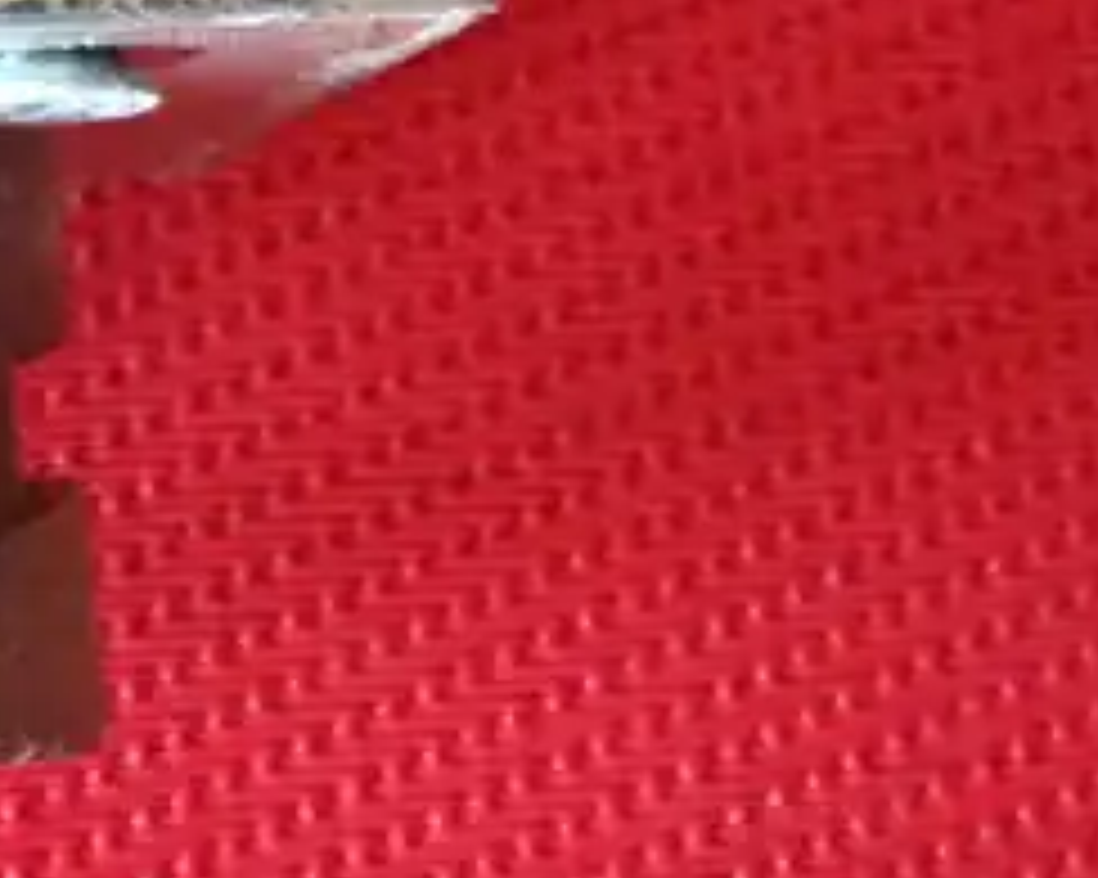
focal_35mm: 140
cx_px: -423
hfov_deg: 13.2
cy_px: -540
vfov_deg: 10.5
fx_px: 4548
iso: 320
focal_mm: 4.28
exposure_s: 1/15
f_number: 2.4
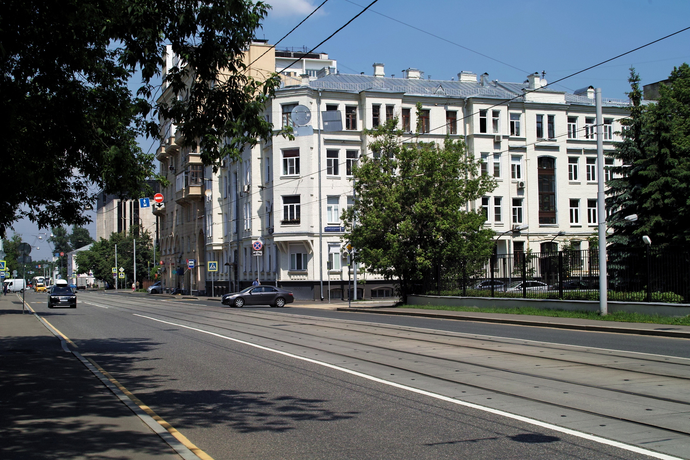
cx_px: 345
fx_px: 901
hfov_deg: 41.9
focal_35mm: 47
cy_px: 230
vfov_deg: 28.6
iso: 100
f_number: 10
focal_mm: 28
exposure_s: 1/250
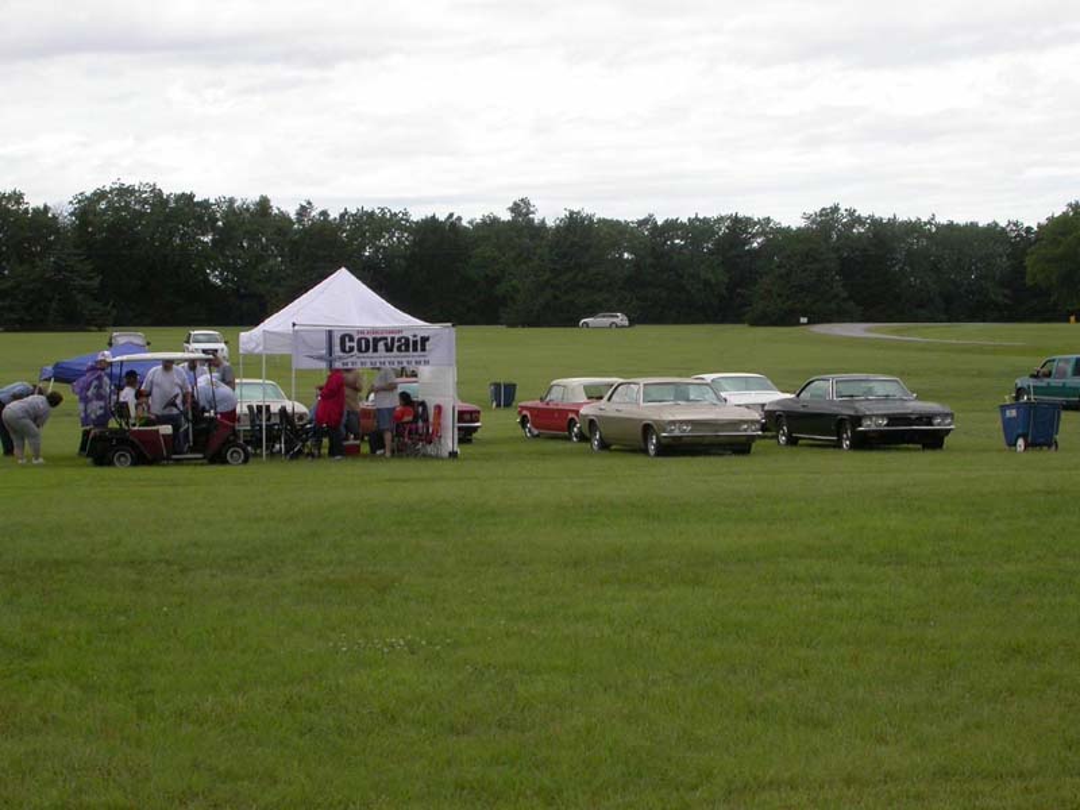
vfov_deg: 19.1
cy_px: 405
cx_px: 540
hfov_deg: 25.3
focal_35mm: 77
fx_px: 2402
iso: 100
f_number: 6.2
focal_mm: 16
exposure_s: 1/238
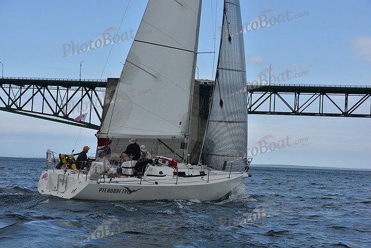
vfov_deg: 19.5
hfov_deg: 28.8
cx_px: 186
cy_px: 124
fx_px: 722
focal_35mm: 70
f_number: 9
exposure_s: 1/800
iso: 250
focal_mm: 70
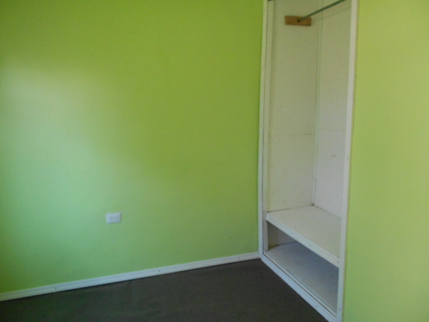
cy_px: 161
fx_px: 322
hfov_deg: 67.3
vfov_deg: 53.1
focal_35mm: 26
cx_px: 214
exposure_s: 1/30
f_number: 3.2
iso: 400
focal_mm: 4.6
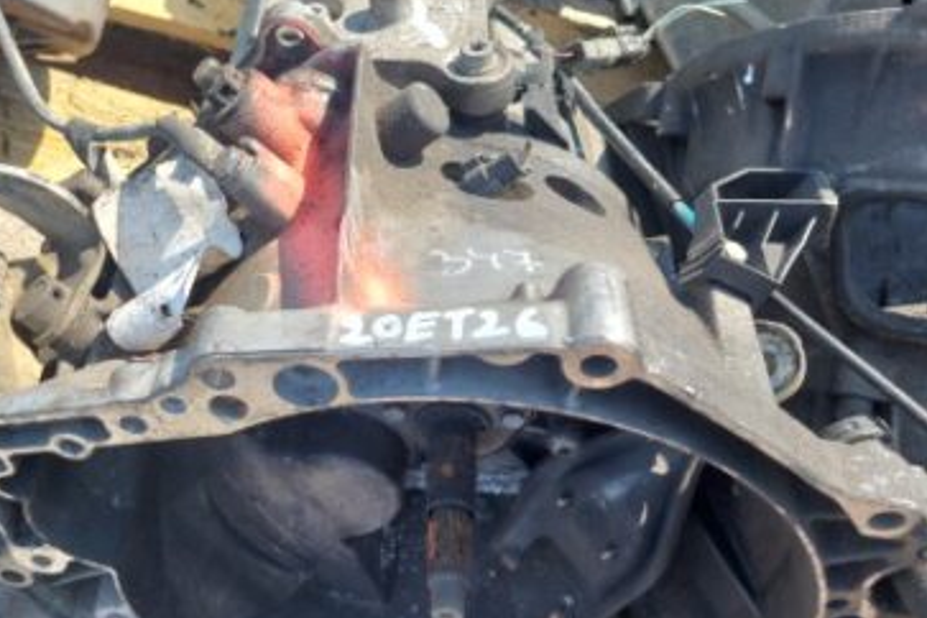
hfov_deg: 44.4
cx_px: 268
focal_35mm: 43
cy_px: 317
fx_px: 1107
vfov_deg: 31.2
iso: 40
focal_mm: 5.23
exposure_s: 1/562
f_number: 1.8
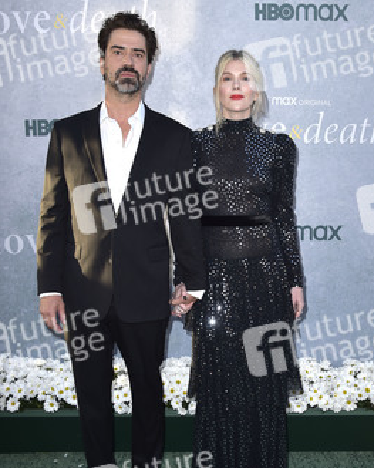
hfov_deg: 37.3
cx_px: 187
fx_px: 554
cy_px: 272
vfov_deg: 45.6
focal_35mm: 40
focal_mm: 35
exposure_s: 1/250
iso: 250
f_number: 6.3
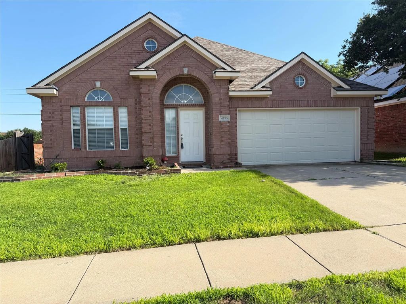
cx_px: 203
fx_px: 281
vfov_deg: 56.8
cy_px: 152
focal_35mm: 24
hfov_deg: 71.6
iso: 80
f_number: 1.78
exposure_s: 1/2801
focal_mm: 6.76
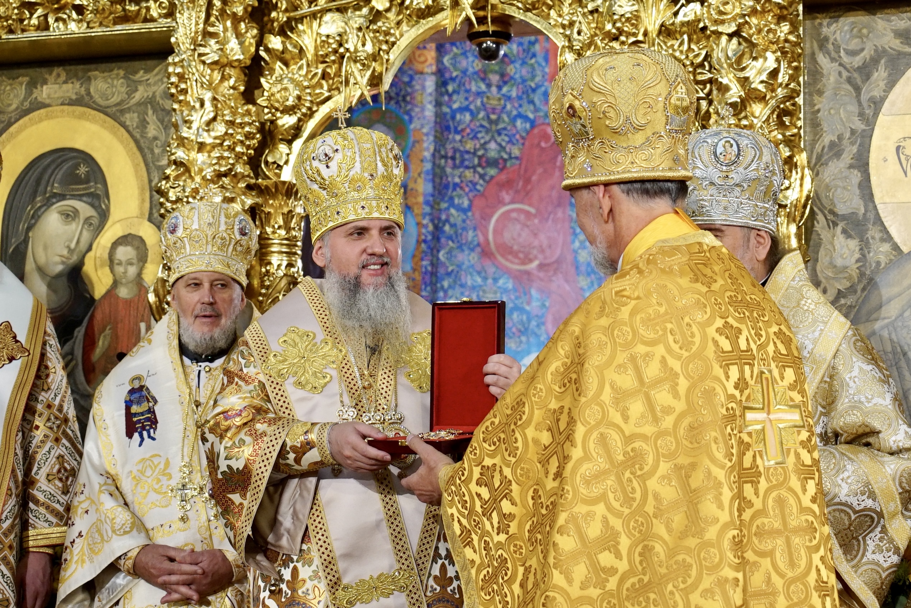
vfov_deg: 23.8
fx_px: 1443
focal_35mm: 57
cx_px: 456
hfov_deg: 35.0
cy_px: 304
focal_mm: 38
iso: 1600
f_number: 4
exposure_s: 1/200
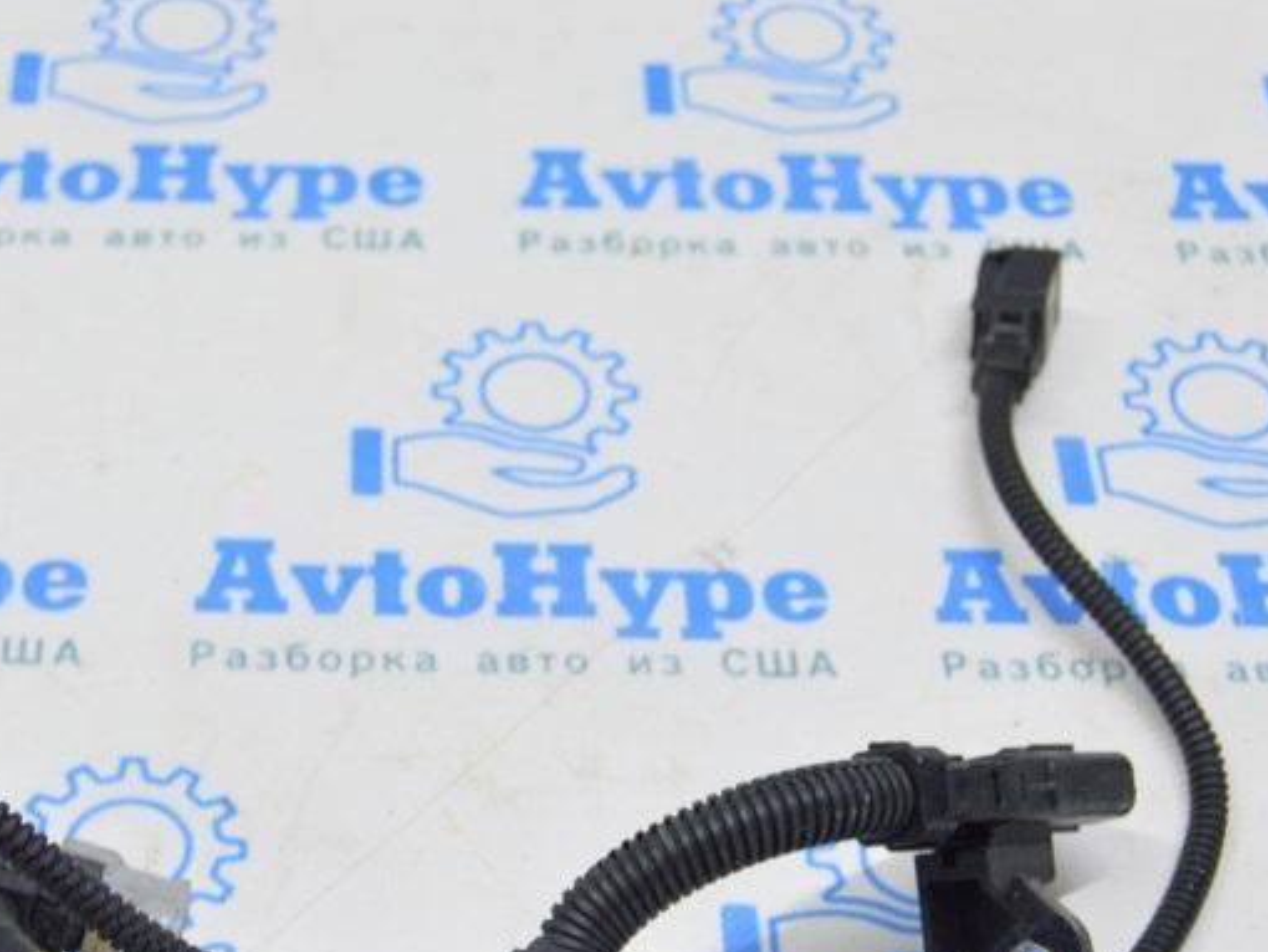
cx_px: 398
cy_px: 722
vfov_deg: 18.1
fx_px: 2968
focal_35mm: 81
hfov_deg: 24.0
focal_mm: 28
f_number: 5.6
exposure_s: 1/20
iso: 400
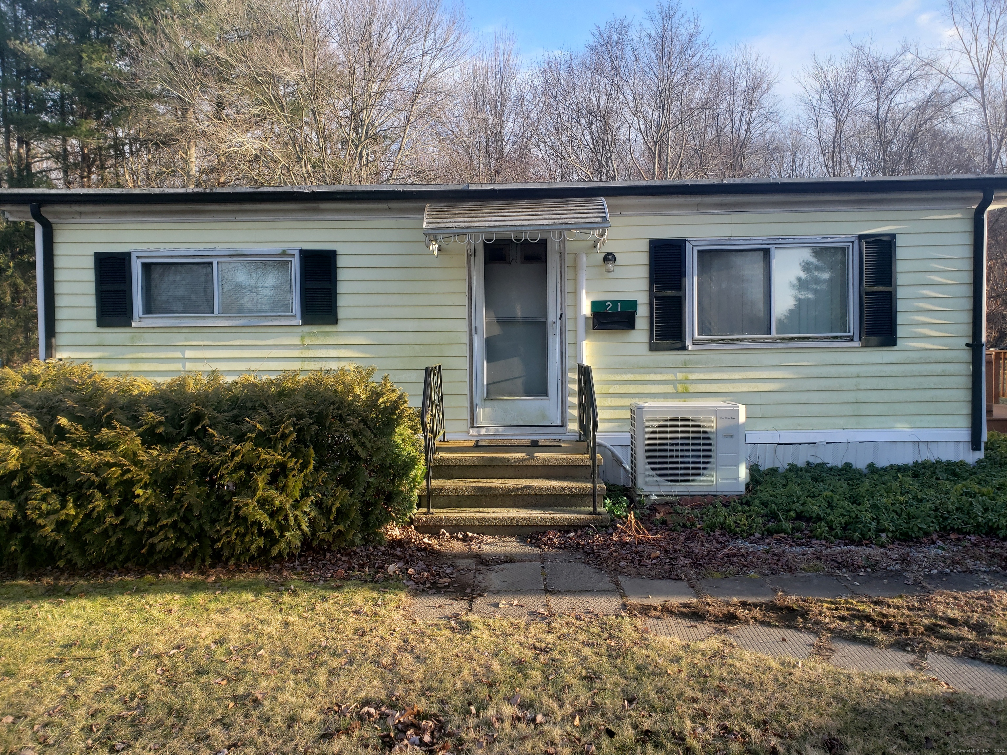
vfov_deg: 53.1
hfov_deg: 67.3
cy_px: 378
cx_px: 504
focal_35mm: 26
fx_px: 756
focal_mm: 4.3
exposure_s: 1/305
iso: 50
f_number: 2.4
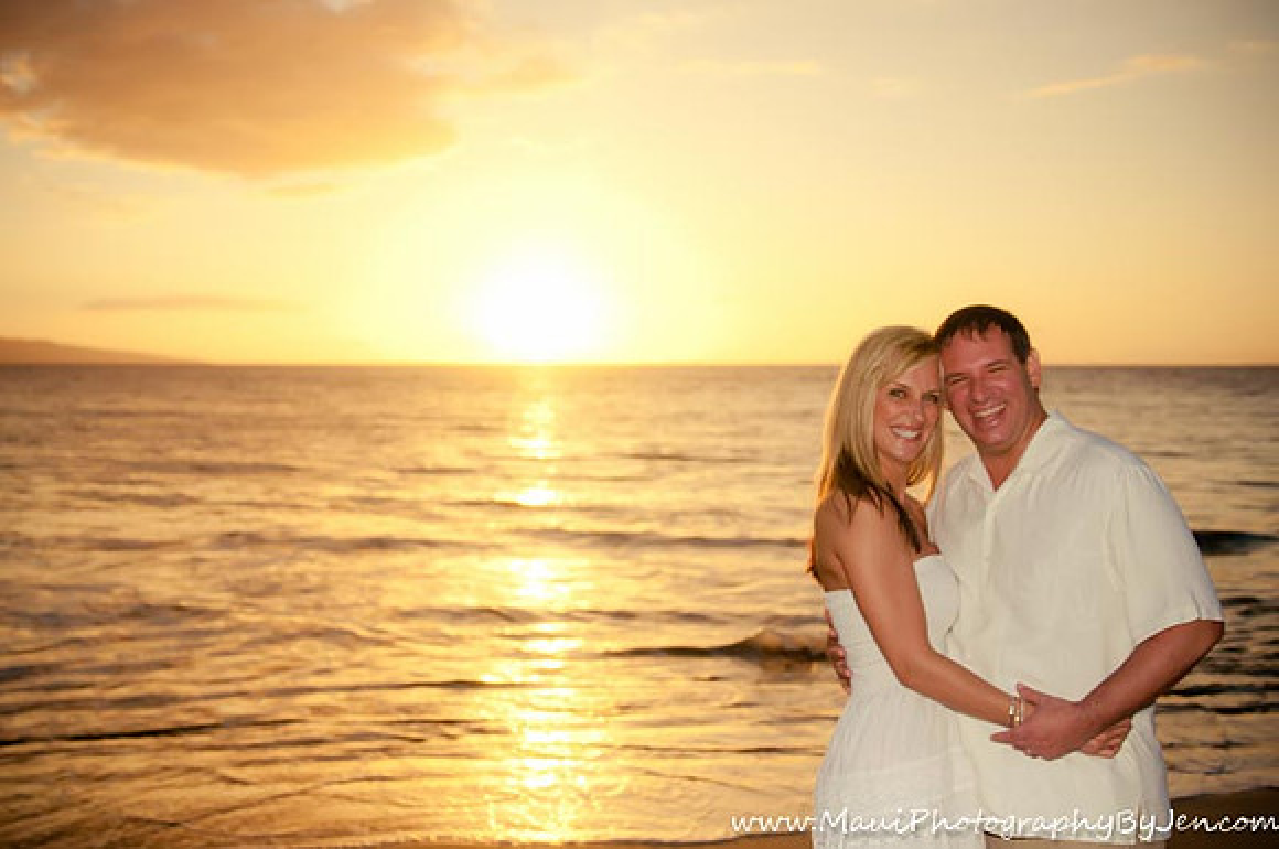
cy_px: 424
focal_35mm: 42
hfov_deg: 46.5
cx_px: 640
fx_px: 1490
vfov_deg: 31.8
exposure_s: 1/4000
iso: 400
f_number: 2.8
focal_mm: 28
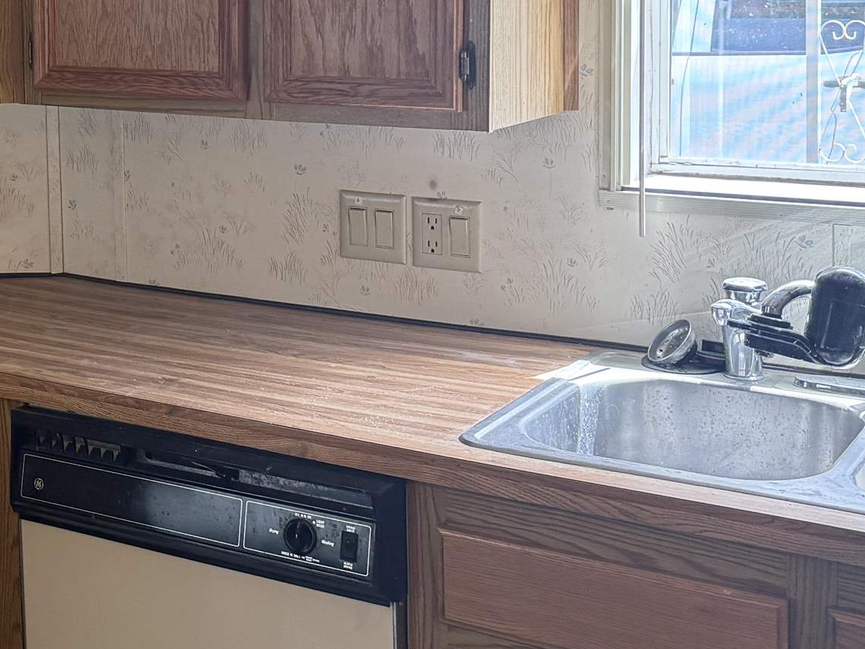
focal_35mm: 65
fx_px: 1625
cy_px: 111
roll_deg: +1.8
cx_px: -87
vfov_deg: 22.2
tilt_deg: -3.6
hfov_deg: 27.3
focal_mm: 6.76
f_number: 1.78
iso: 250
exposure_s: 1/120
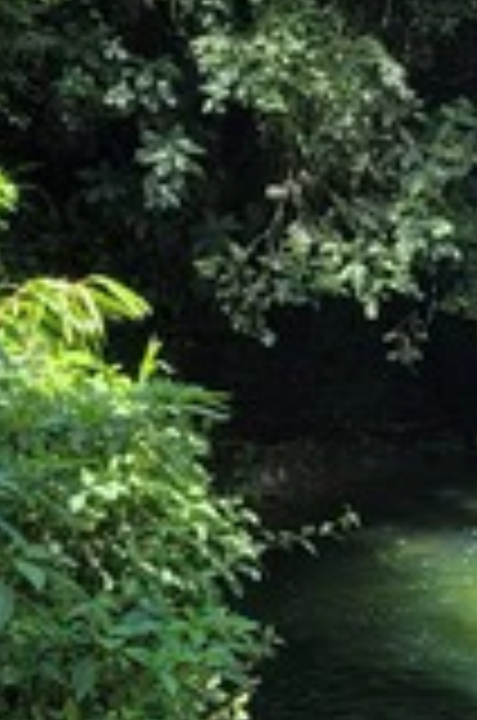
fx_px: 2255
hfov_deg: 11.0
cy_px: 83
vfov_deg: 17.9
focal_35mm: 113
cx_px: 936
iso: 40
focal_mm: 5.4
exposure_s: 1/614
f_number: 1.8
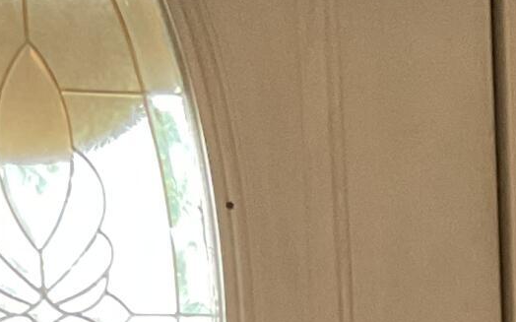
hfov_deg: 11.0
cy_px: 781
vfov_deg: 7.0
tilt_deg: -11.5
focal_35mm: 176
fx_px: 2474
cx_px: 967
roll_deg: -0.7
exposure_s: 1/60
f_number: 1.8
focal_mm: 3
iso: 200
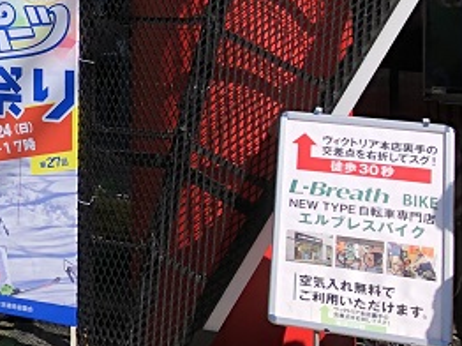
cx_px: -328
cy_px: -113
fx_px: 1427
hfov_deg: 16.0
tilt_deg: +6.5
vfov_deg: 13.3
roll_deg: -2.3
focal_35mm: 107
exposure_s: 1/1263
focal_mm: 3.99
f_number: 1.8
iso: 20
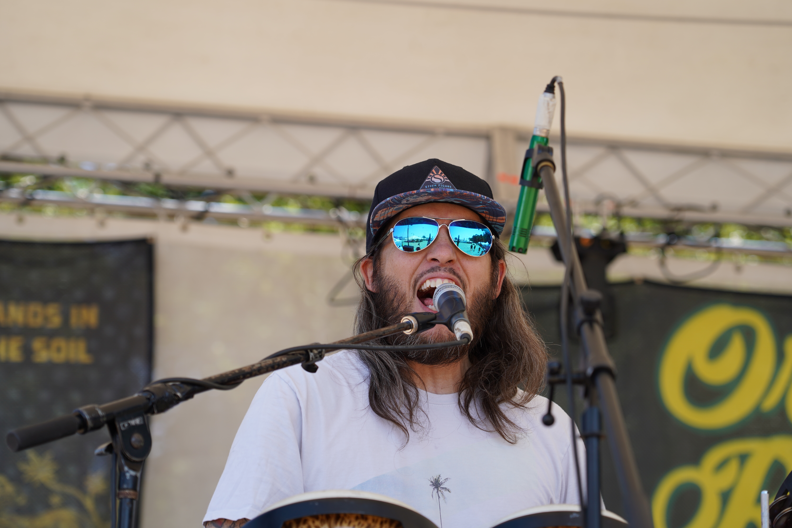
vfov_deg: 13.0
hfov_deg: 19.5
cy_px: 264
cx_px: 396
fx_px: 2310
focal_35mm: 105
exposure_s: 1/250
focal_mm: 105
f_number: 5
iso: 100
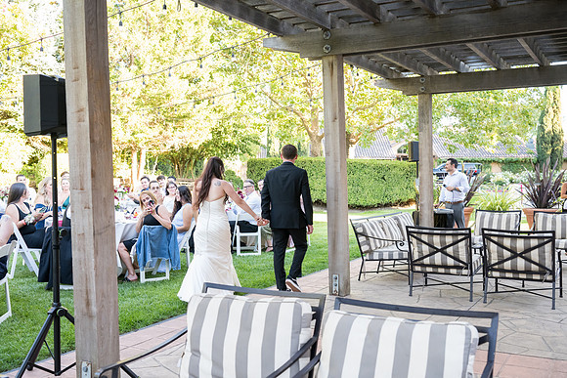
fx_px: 583
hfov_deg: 51.9
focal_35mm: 37
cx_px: 284
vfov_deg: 36.0
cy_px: 189
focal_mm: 37
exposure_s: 1/400
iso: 2500
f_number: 4
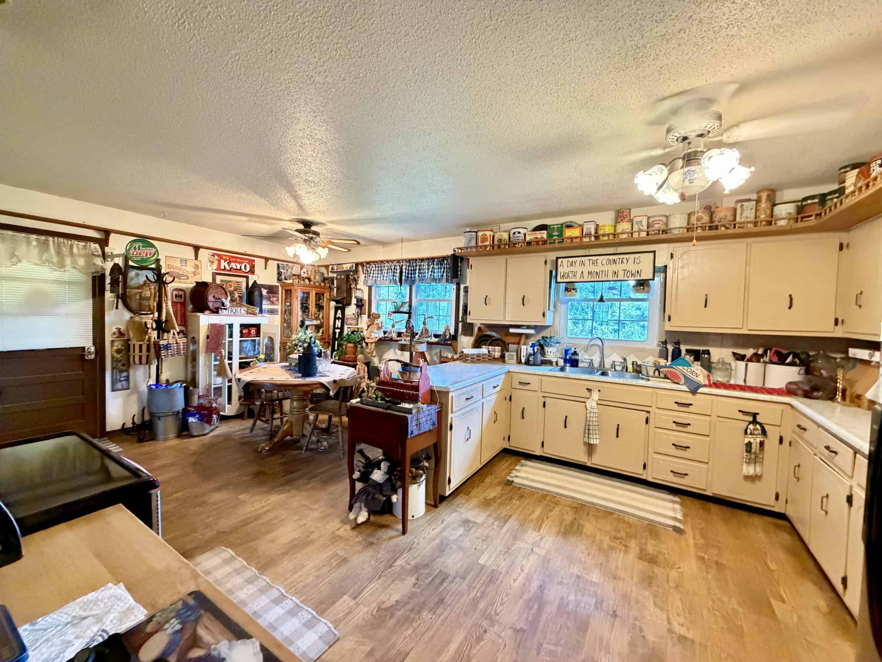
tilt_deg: -1.9
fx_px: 357
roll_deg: -1.5
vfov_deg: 85.7
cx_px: 441
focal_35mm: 14
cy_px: 331
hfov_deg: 102.1
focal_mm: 2.22
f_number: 2.2
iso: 1000
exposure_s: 1/40
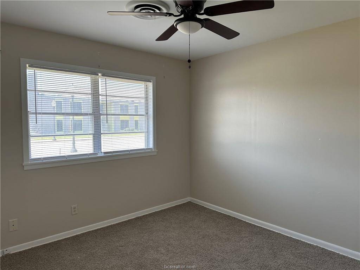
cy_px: 135
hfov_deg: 71.6
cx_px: 180
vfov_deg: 56.8
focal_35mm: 24
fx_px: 250
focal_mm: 6.86
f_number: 1.78
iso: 100
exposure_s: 1/162
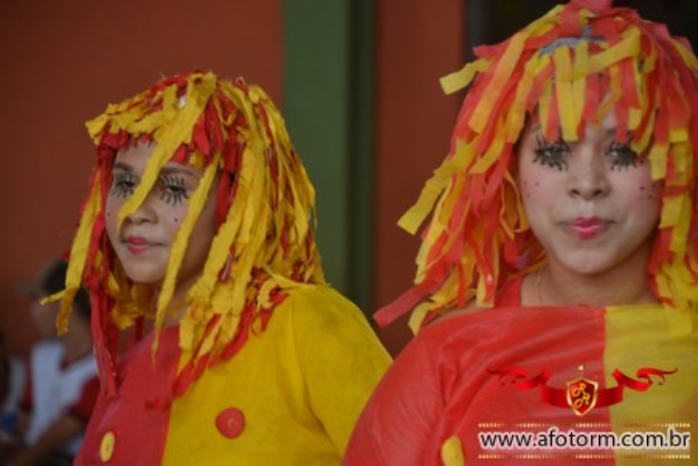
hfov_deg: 10.2
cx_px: 349
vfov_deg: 6.8
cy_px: 233
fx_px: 3926
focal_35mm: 202
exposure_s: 1/250
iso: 400
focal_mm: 135
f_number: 5.6
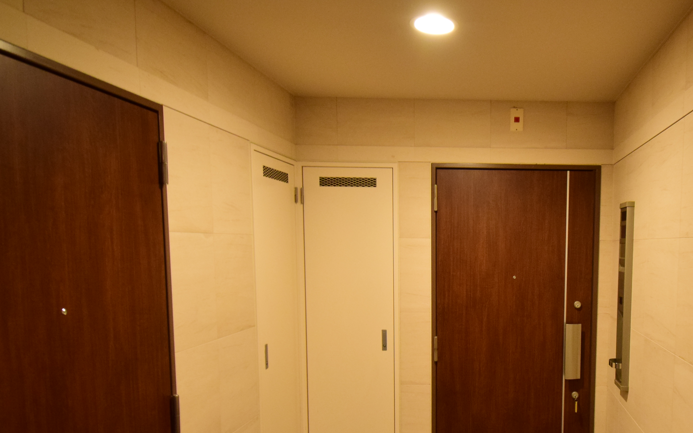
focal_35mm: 27
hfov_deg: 65.4
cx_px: 495
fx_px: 510
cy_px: 291
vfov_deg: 45.3
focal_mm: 10
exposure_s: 1/30
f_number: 4.8
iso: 800
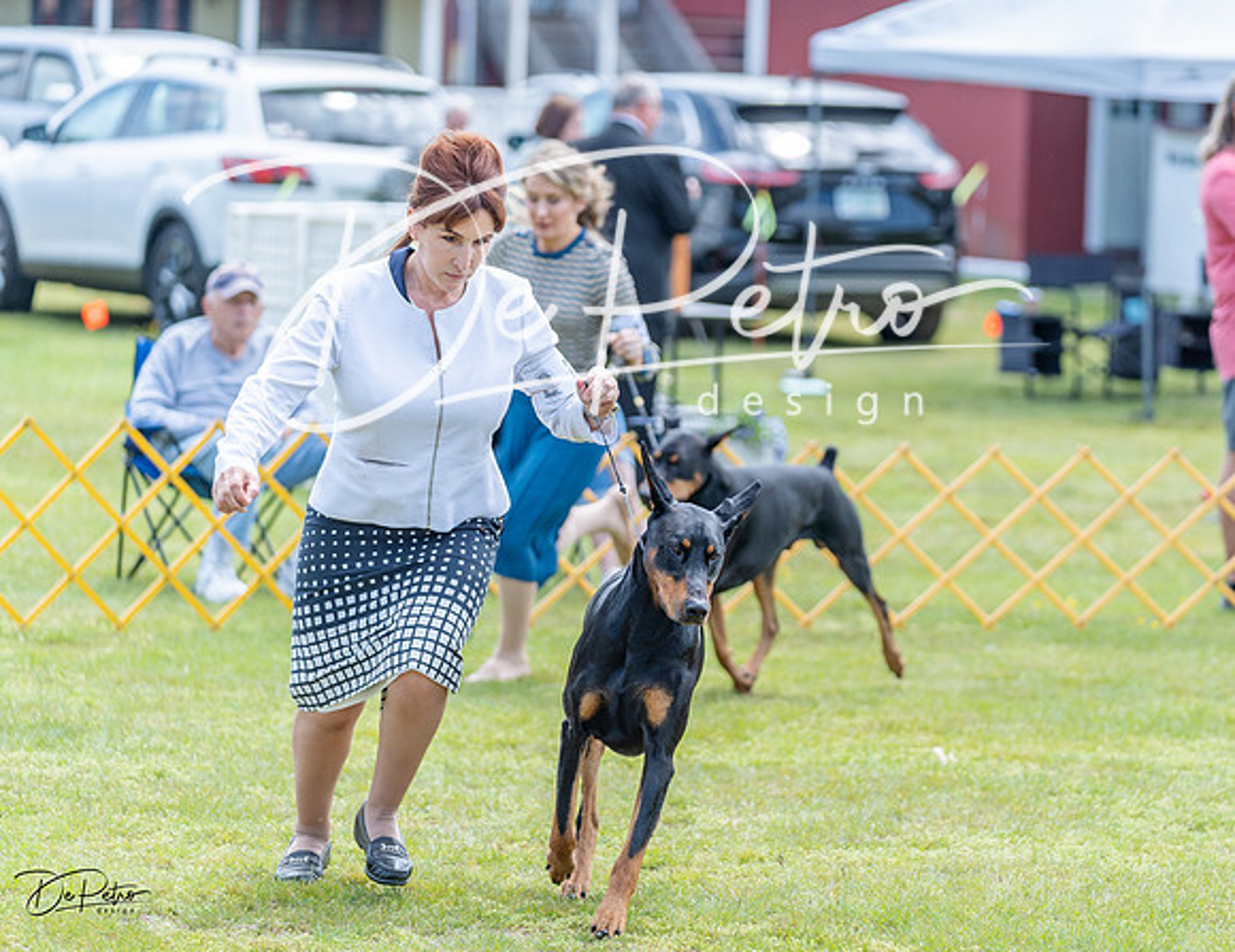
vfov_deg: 9.1
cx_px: 797
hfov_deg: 11.7
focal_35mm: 167
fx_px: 6008
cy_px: 385
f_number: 2.8
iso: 125
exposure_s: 1/800
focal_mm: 124
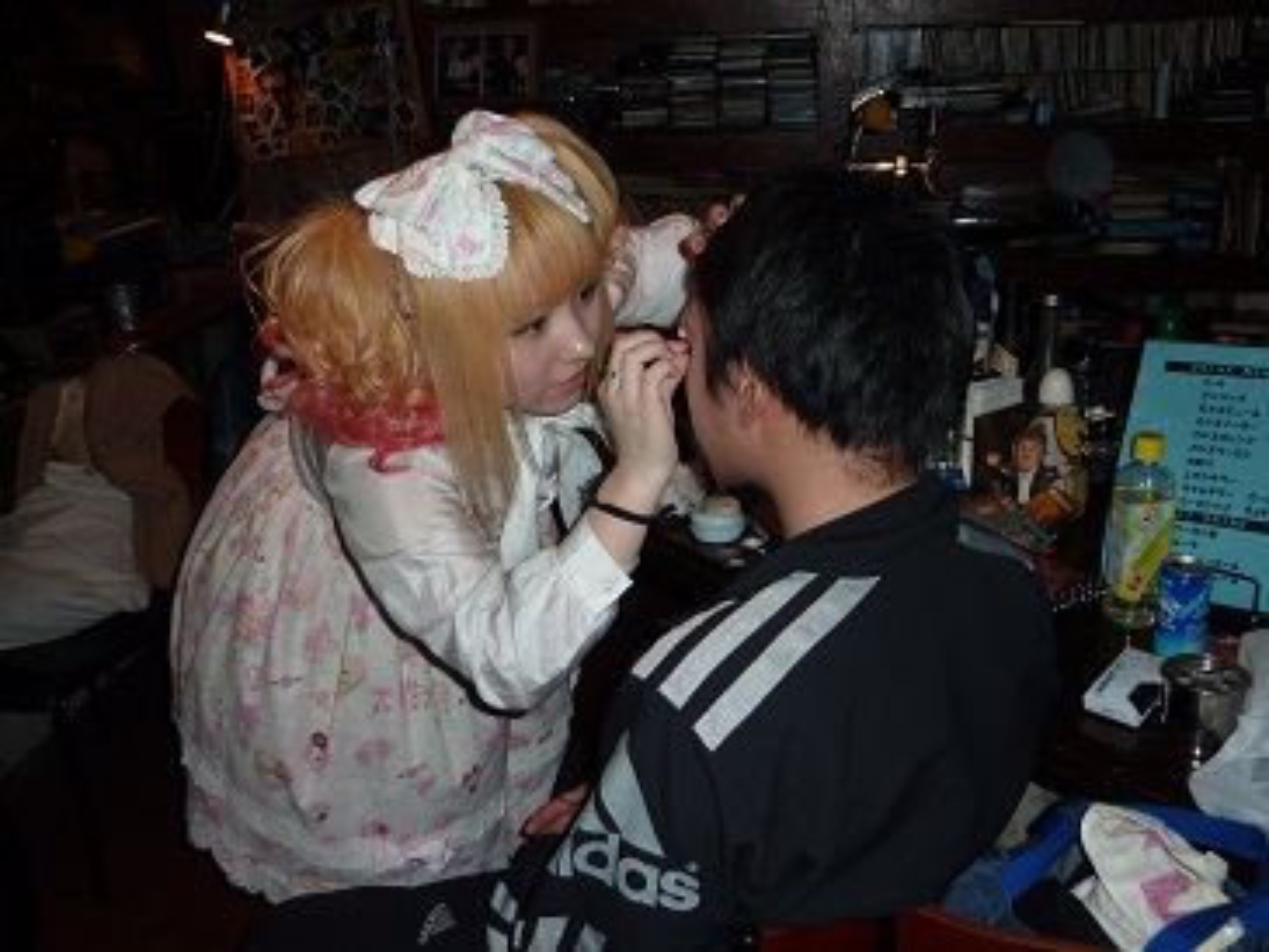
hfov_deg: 52.6
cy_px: 476
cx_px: 634
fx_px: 1283
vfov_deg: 40.7
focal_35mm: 35
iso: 100
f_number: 3.5
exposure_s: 1/30
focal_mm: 5.7
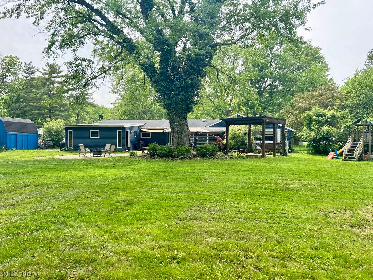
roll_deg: +0.7
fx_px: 280
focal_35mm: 26
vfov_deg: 53.1
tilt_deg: -0.4
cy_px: 140
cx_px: 186
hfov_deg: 67.3
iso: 50
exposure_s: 1/974
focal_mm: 5.7
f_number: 1.5
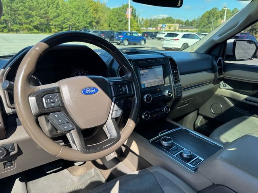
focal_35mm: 24
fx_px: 179
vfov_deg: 56.8
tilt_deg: -21.1
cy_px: 96
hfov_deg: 71.6
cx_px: 129
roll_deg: -0.7
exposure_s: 1/549
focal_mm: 6.76
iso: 80
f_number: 1.78
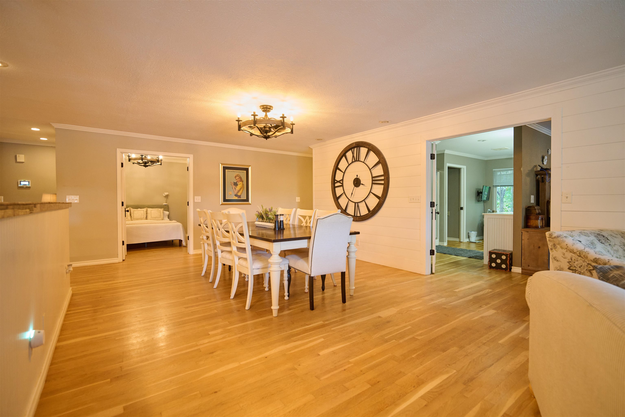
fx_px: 278
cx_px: 312
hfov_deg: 96.7
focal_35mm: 16
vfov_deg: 73.7
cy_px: 208
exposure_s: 1/80
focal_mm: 16
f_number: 3.2
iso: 2500
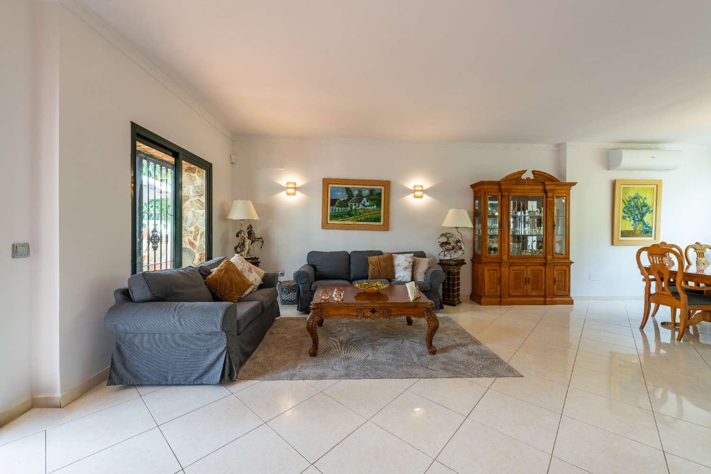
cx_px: 356
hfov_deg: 104.3
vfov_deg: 81.2
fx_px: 276
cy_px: 237
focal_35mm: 14
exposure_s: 1/50
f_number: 11
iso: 160
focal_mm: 14
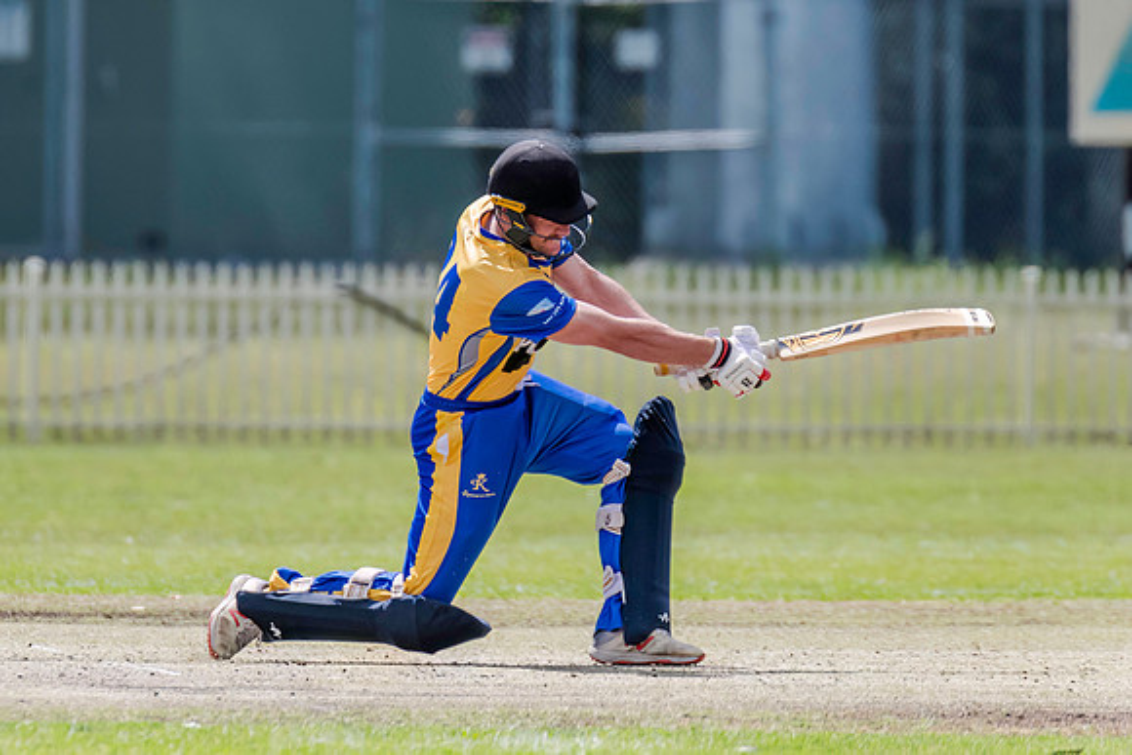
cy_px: 206
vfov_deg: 1.7
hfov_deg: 2.6
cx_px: 309
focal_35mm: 800
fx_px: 25172
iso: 800
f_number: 6.3
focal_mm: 550
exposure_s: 1/2500
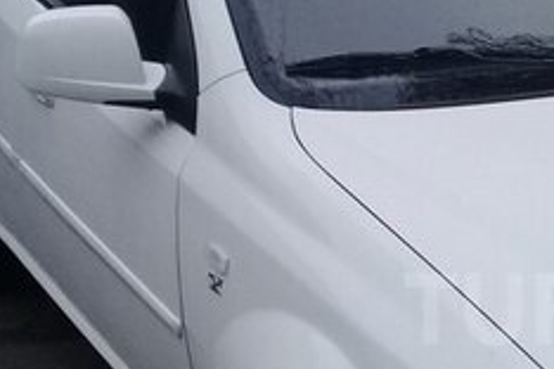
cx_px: 646
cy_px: 309
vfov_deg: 14.9
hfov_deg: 21.0
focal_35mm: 91
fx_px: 1400
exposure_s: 1/300
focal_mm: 3.3
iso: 50
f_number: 2.2
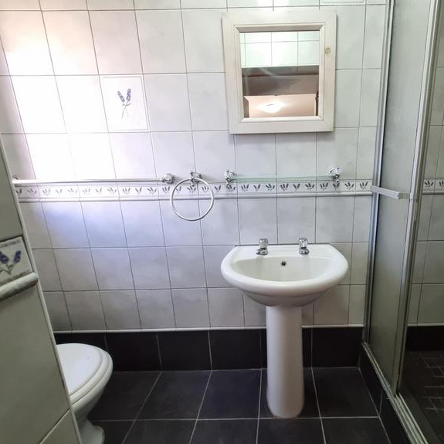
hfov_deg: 85.8
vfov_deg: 87.4
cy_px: 219
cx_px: 276
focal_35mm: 16
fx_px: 232
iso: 400
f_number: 2.2
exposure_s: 1/50
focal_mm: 1.74
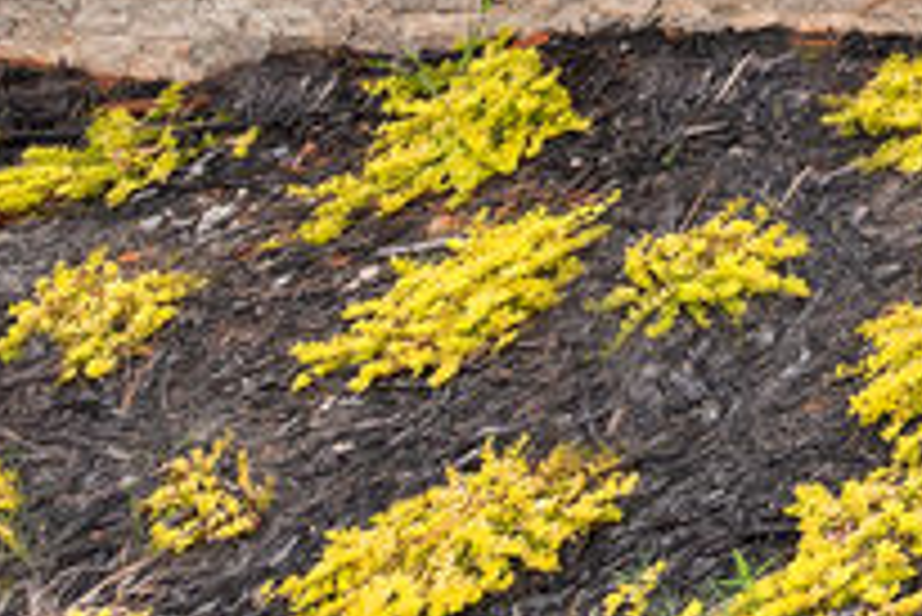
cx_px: 2312
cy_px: -1068
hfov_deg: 14.3
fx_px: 2102
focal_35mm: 82
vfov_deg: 11.8
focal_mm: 14
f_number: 8
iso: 200
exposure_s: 1/30
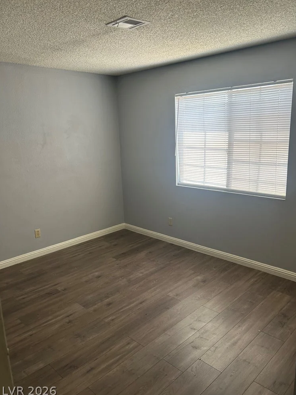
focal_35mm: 27
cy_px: 195
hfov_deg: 51.4
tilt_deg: -12.3
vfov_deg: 65.3
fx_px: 308
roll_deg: +1.2
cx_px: 152
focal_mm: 5.7
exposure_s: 1/120
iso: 64
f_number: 1.5
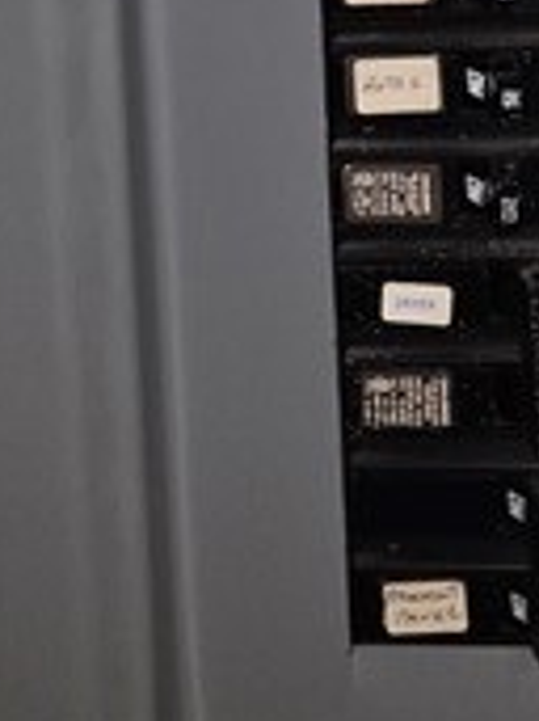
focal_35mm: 78
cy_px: -535
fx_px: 1621
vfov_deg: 19.5
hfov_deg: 17.6
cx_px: 716
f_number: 1.9
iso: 2500
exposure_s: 1/24.8
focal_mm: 2.2
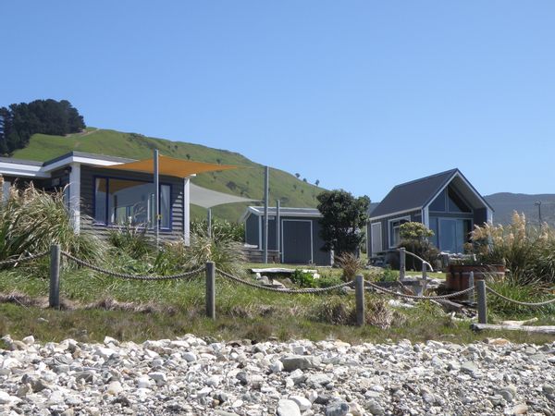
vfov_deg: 26.6
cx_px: 278
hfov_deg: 34.9
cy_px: 208
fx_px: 882
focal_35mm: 55
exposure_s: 1/320
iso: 64
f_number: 5.6
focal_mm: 9.77
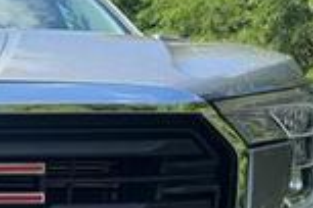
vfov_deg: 15.7
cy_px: 281
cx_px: -80
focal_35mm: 82
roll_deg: +2.4
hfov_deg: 22.5
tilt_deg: -12.2
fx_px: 713
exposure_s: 1/2445
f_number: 1.78
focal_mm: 6.76
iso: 100
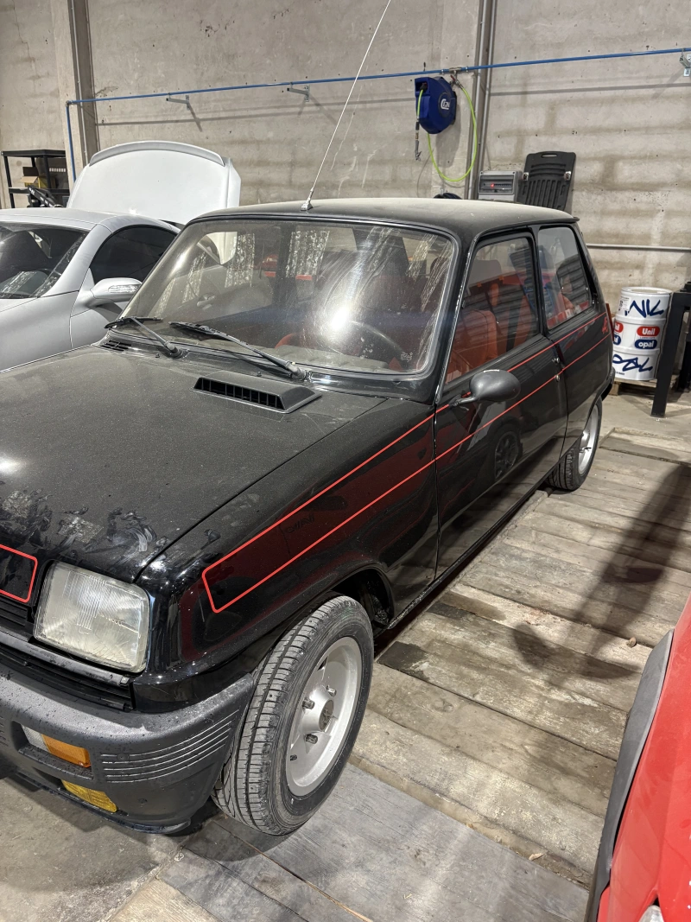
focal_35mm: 26
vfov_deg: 67.3
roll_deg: -1.4
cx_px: 346
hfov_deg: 53.1
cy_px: 461
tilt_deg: -19.2
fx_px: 692
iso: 160
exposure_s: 1/60
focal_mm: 5.96
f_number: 1.6
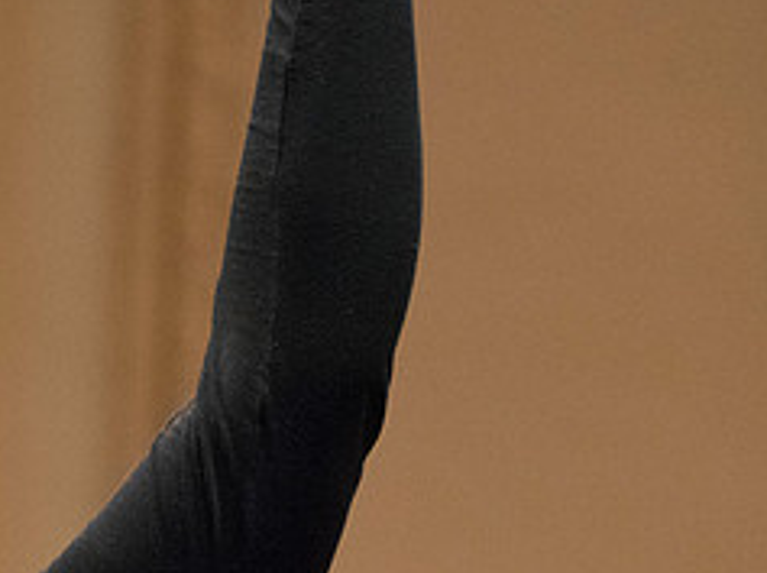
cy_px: 248
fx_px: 7301
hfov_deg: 6.0
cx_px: -74
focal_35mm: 330
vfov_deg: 4.5
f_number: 6.3
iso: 12800
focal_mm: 140
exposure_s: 1/200
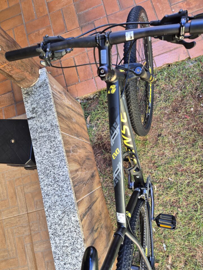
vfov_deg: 73.9
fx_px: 180
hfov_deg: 58.9
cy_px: 135
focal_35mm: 23
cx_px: 102
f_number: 1.8
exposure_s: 1/180
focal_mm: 5.4
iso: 125
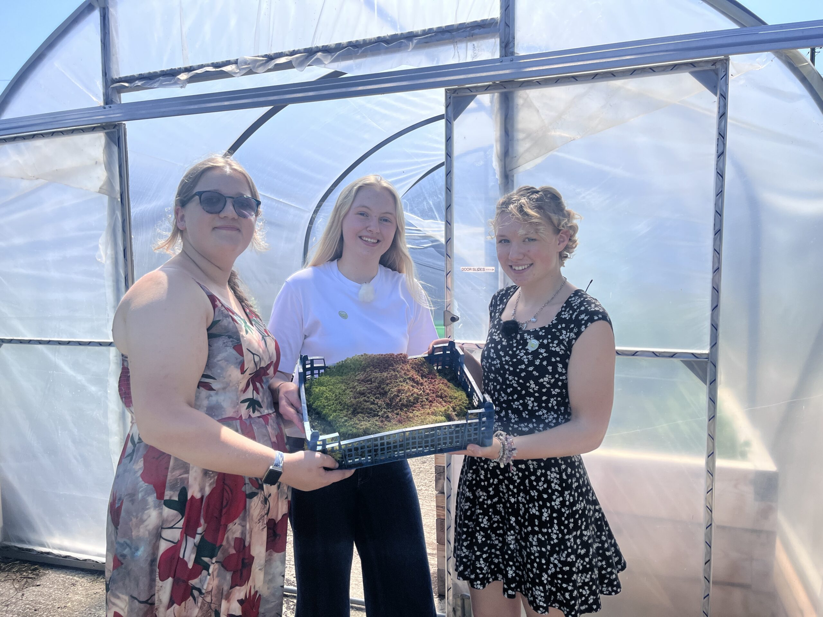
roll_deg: +0.5
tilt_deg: -3.8
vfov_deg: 53.1
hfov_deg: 67.3
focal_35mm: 26
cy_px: 308
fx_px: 618
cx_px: 412
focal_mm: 5.1
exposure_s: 1/3049
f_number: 1.6
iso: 50
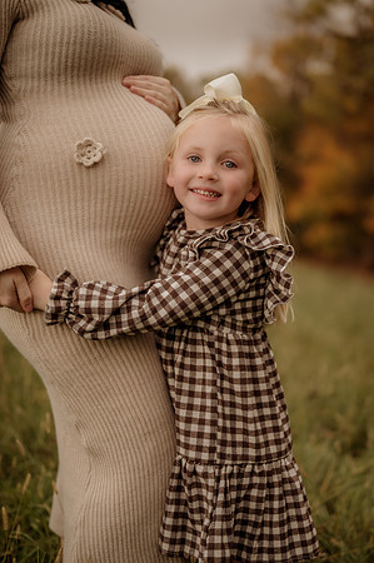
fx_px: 781
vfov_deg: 39.6
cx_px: 187
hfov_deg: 26.9
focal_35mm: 50
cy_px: 282
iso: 200
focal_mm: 50
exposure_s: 1/320
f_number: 1.8
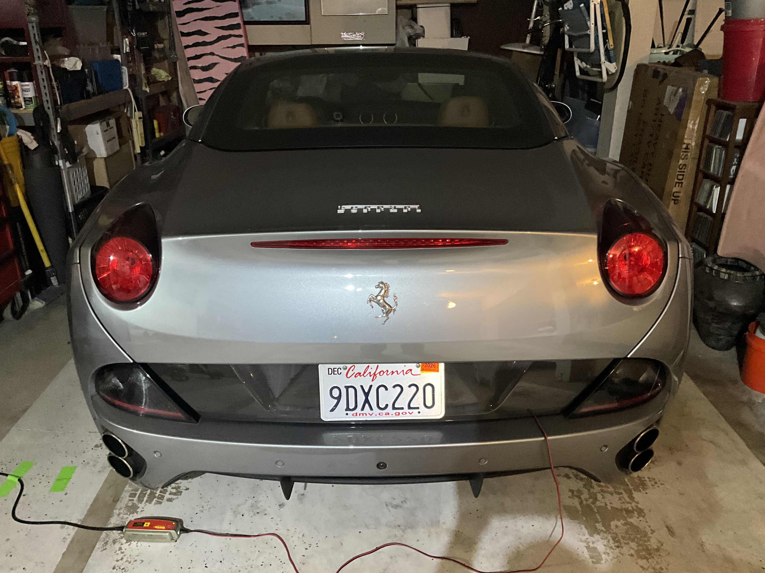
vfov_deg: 48.2
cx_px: 382
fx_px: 641
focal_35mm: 29
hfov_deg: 61.7
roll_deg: +0.4
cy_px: 286
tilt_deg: -20.9
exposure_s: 1/30
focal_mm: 3
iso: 400
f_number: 1.8
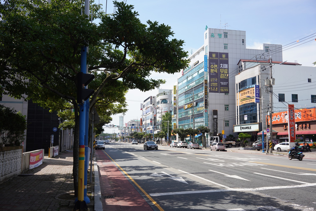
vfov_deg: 37.9
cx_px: 158
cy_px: 106
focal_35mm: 35
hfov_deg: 54.4
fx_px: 307
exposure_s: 1/100
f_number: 14
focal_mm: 35
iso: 200
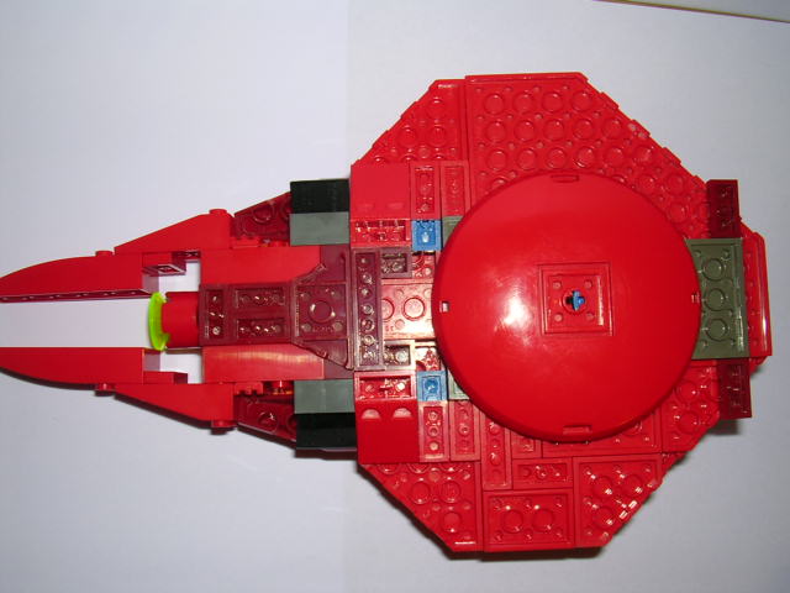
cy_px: 296
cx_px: 395
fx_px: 867
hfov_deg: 49.0
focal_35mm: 38
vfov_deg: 37.7
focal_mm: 5.8
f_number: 5.6
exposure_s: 1/60.1
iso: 100
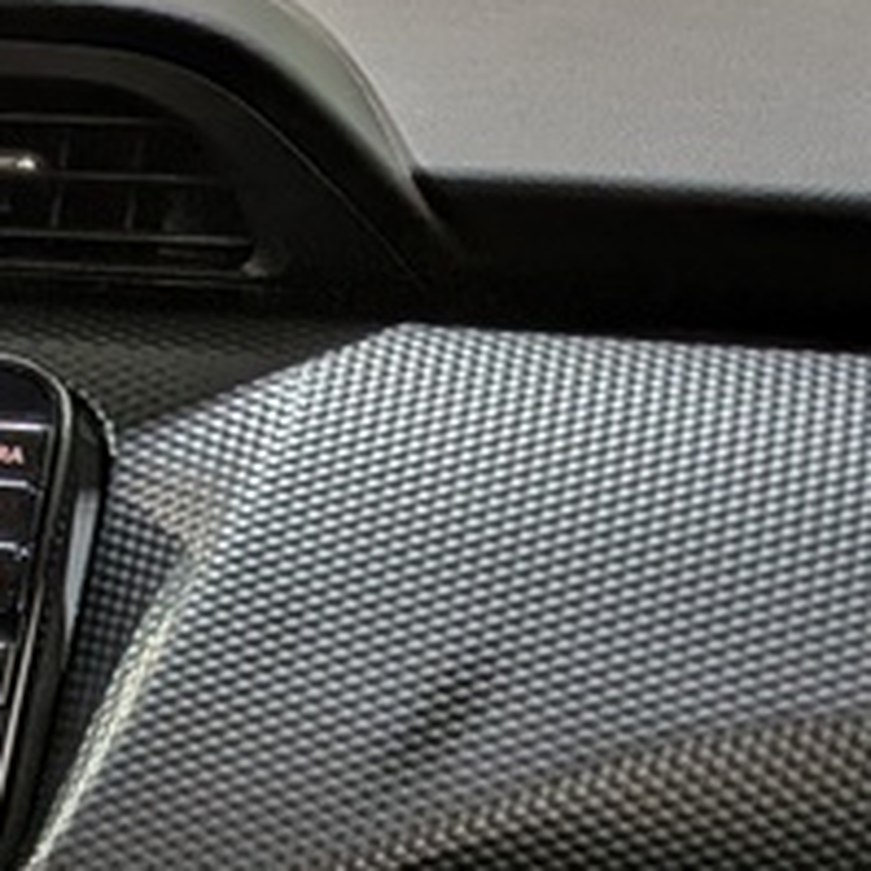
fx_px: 3103
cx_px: -1155
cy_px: 1182
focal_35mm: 109
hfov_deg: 12.7
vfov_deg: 15.1
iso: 77
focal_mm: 4.53
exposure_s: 1/40
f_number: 1.7
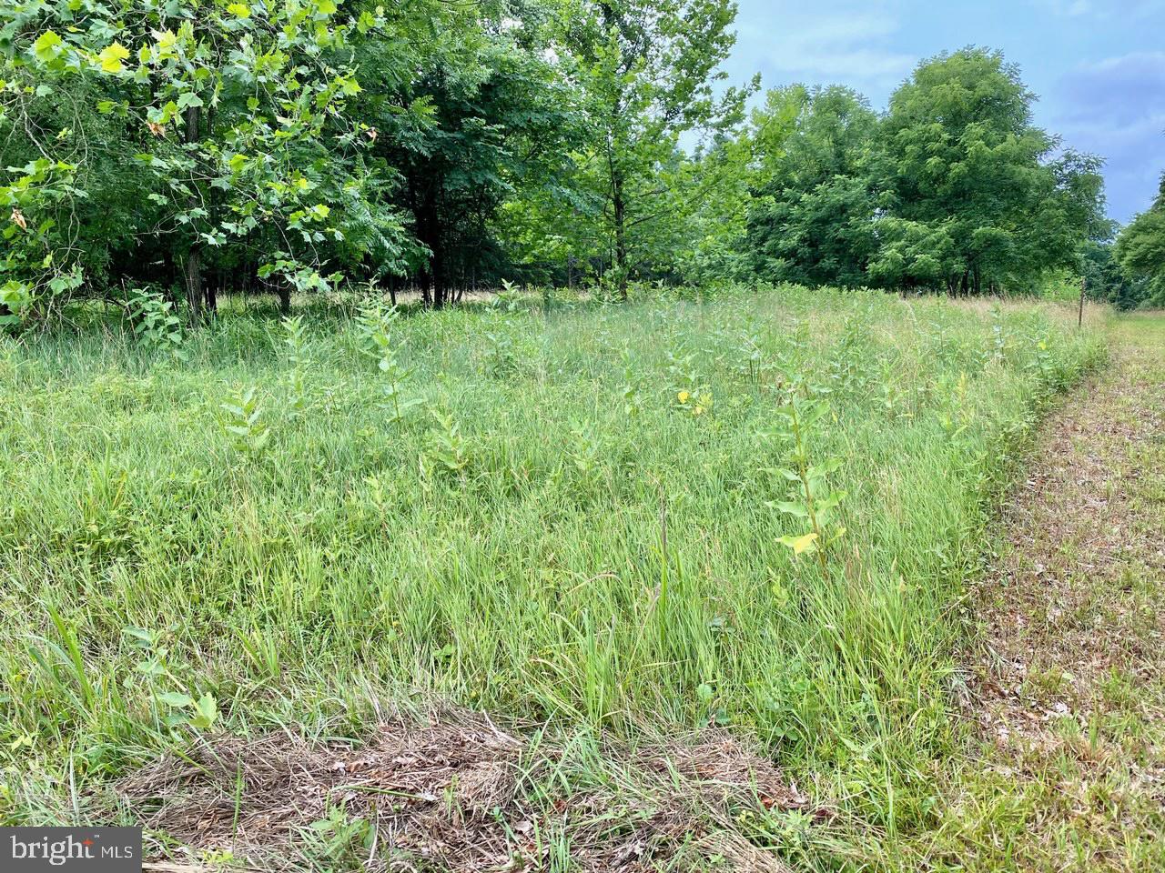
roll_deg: +2.3
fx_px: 875
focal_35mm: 26
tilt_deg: -5.8
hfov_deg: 67.3
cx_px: 582
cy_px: 436
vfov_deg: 53.1
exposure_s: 1/390
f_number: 1.8
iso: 32
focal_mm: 4.25
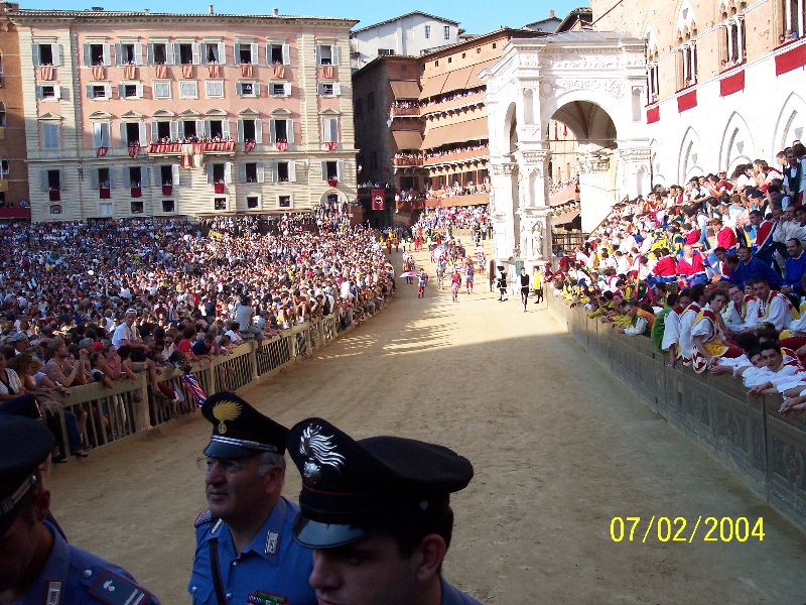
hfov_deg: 49.0
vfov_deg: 37.7
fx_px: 885
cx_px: 403
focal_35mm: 38
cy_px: 302
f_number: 4.8
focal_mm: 8
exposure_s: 1/250
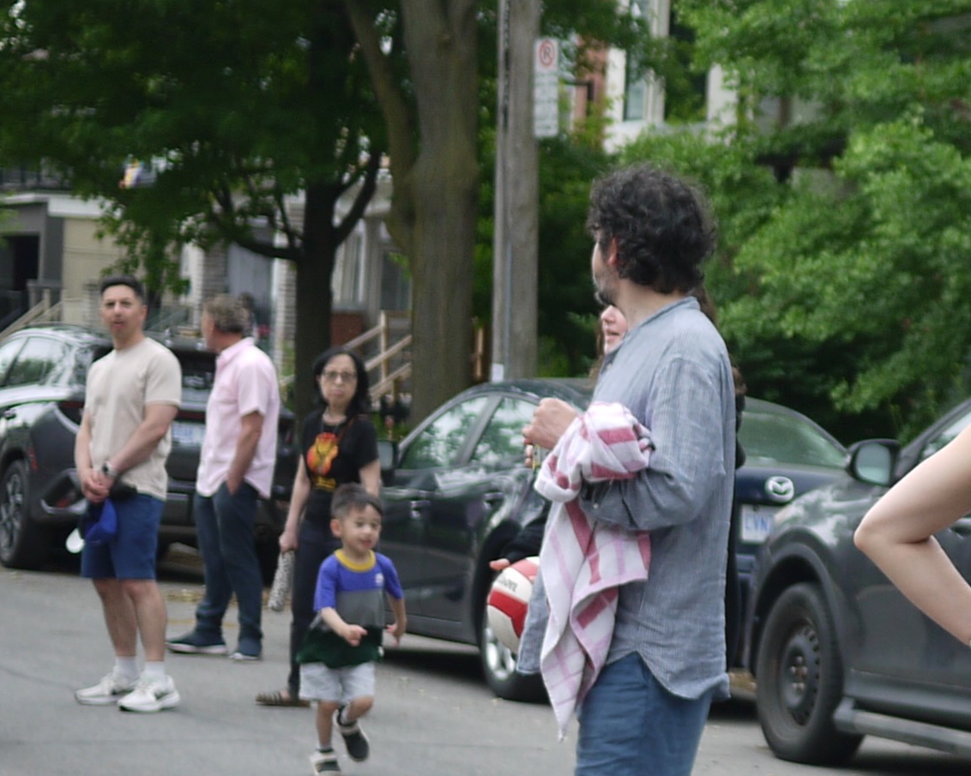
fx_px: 3965
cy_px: 475
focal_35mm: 138
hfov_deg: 13.6
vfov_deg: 11.2
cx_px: 1135
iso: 100
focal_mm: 20
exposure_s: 1/800
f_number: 1.7
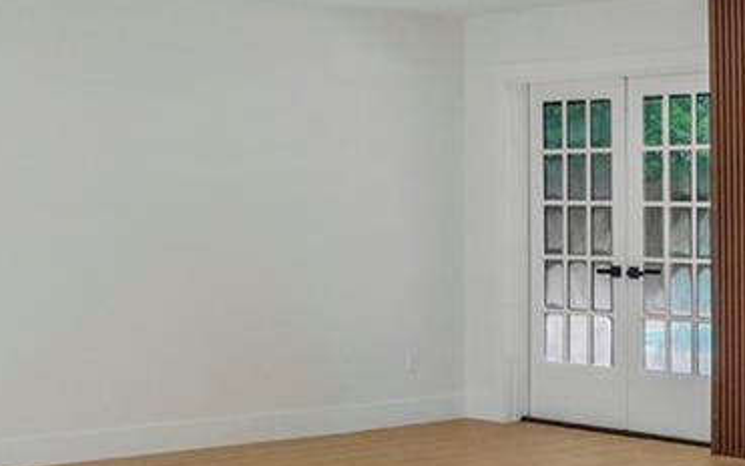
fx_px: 1604
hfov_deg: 26.1
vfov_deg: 16.5
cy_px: 149
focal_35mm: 79
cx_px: 371
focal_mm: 12
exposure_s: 1/100
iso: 320
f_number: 3.5
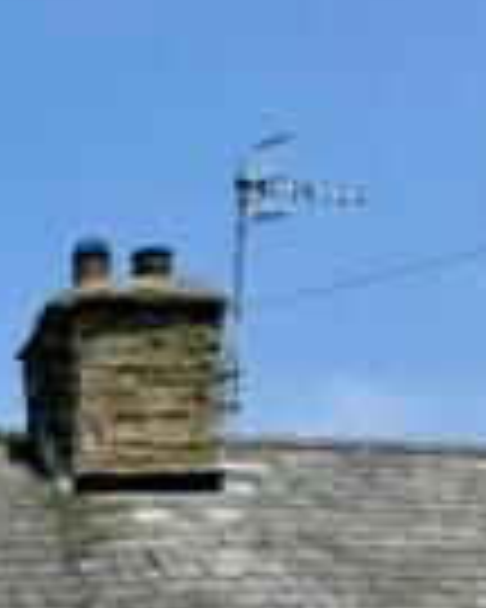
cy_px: 775
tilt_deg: +3.9
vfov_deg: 21.0
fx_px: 1492
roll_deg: -0.2
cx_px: -315
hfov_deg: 16.3
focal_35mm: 83
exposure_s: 1/9091
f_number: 1.78
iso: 80
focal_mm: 6.76
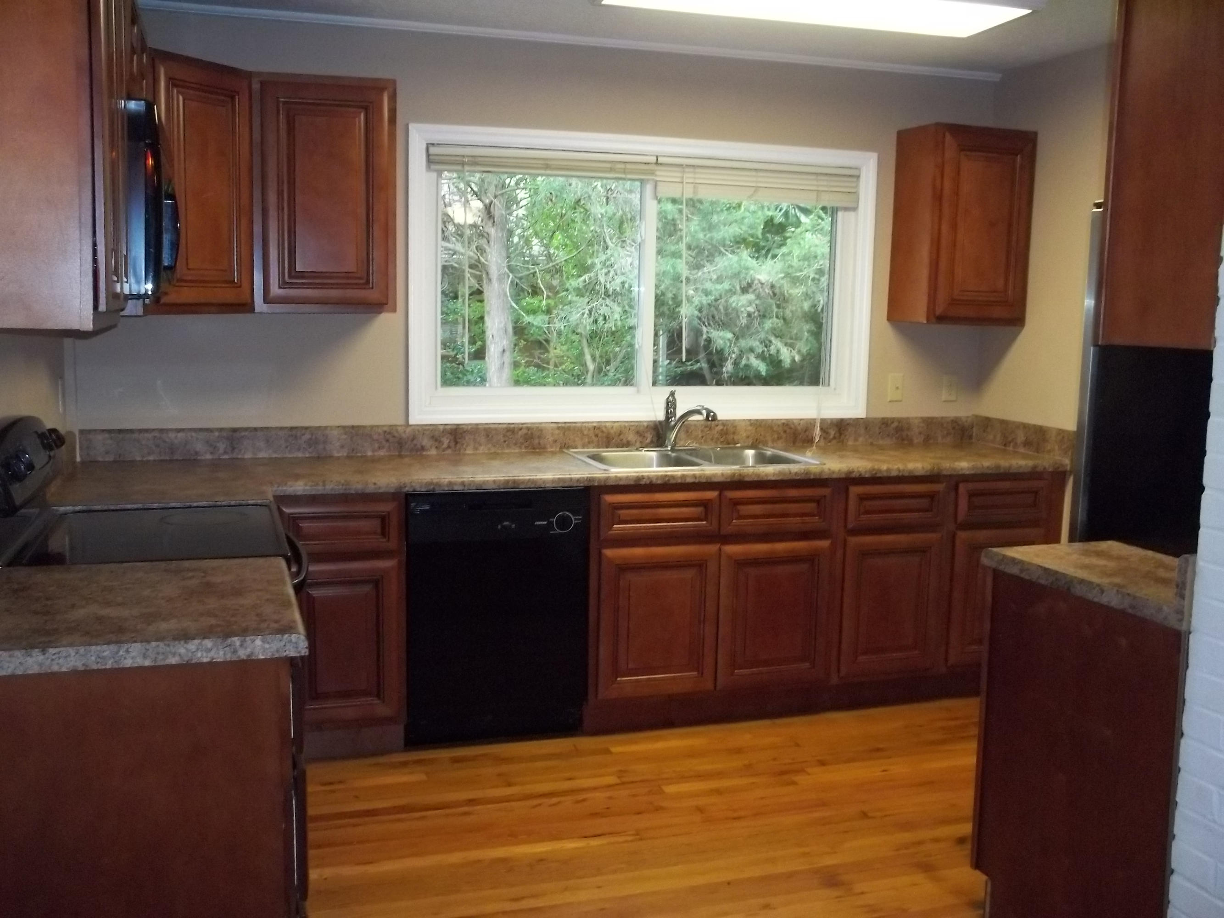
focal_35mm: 33
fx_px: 1167
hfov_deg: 55.4
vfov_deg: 42.9
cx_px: 612
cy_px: 459
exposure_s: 1/30
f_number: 3.3
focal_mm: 5.9
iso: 320
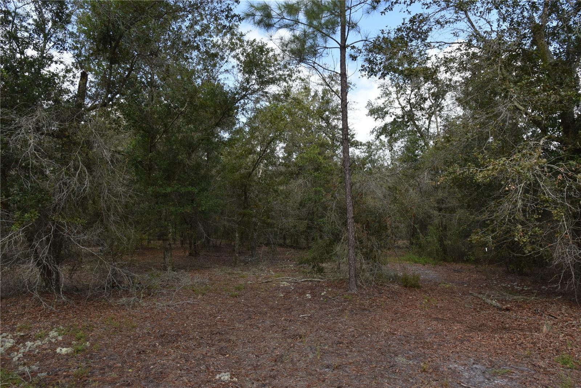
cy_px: 194
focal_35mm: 24
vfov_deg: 53.1
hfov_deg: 73.7
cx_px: 290
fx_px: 387
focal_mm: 24
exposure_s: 1/200
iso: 1250
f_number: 6.3
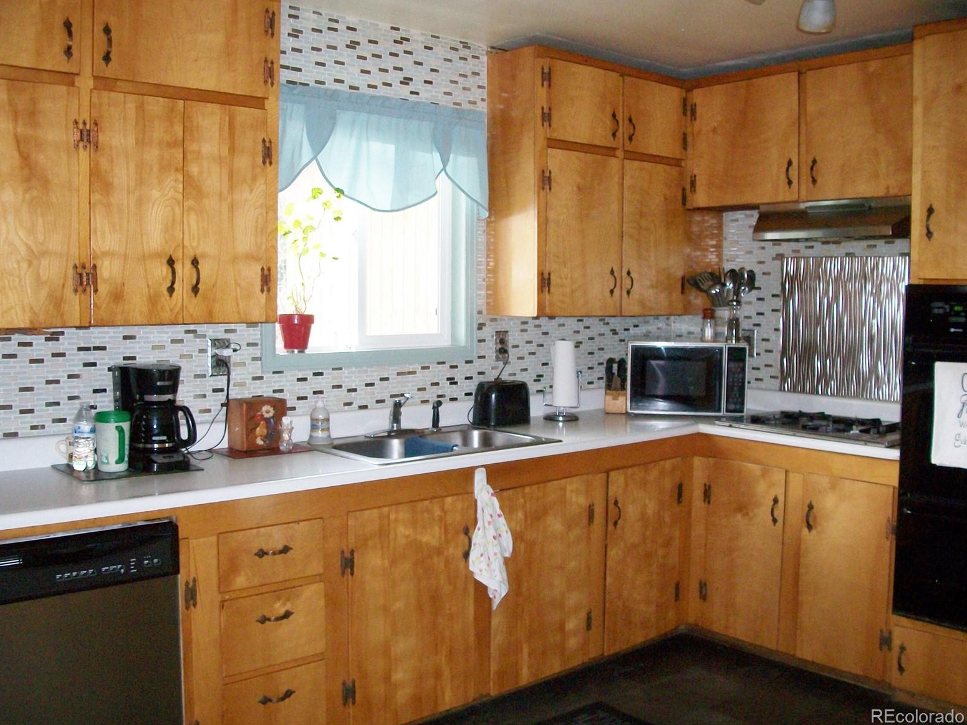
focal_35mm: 33
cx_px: 473
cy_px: 356
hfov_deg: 55.4
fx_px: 922
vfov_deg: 42.9
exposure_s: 1/60
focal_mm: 5.7
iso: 160
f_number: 2.9
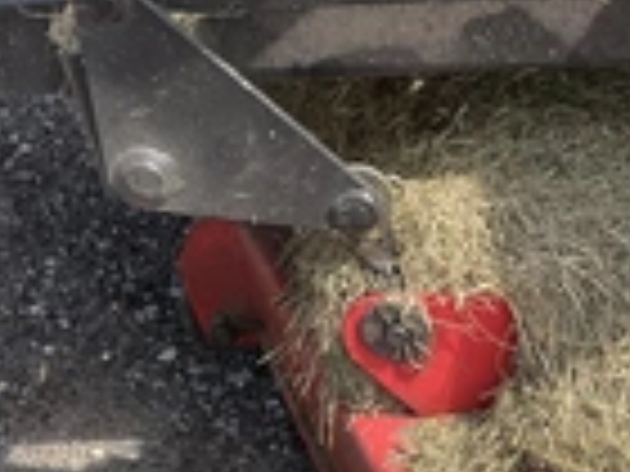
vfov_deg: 16.6
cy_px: 643
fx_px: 1511
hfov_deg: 22.5
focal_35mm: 83
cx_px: 652
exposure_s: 1/883
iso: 25
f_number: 1.8
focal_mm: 3
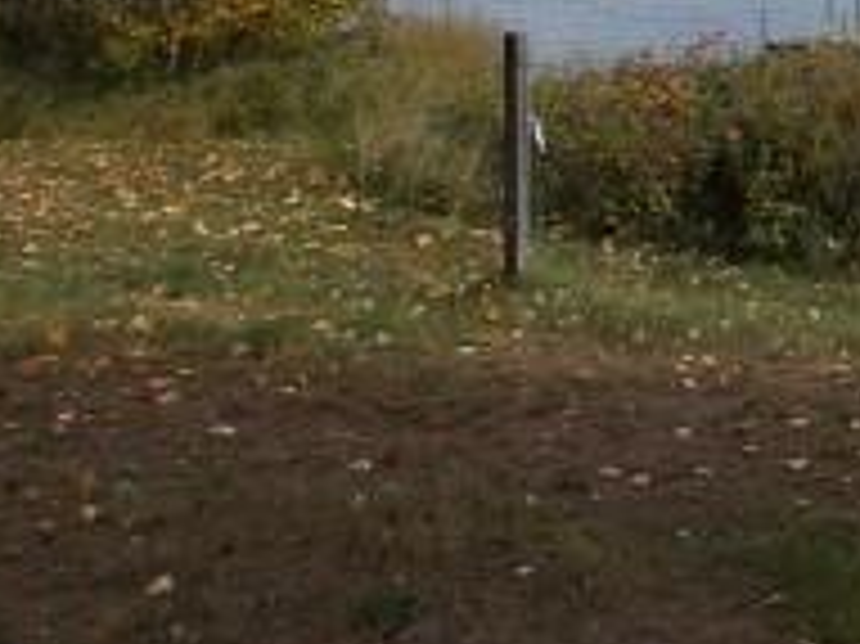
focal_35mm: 87
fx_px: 2160
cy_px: -77
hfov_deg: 20.2
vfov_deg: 16.4
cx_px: 1175
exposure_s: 1/160
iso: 80
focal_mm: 4.6
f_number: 8
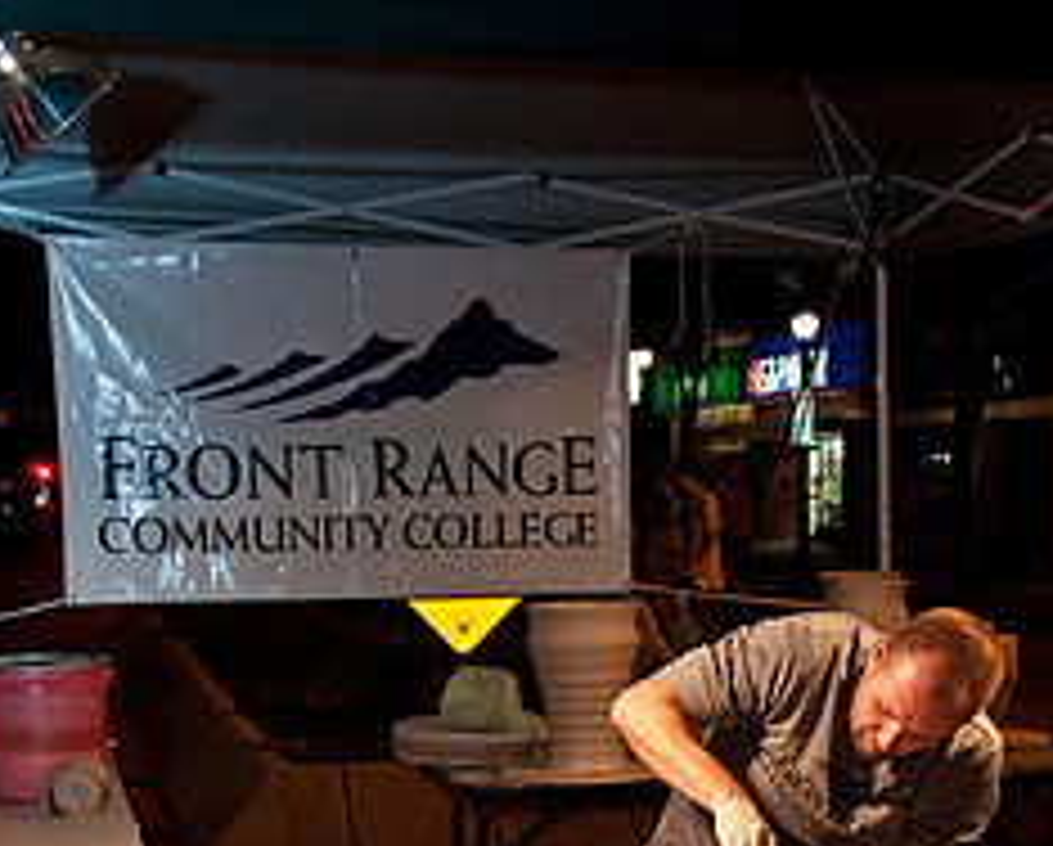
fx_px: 2276
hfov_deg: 26.0
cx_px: 619
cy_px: 864
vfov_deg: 20.3
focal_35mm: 73
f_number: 6.3
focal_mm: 27
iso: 1250
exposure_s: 1/30
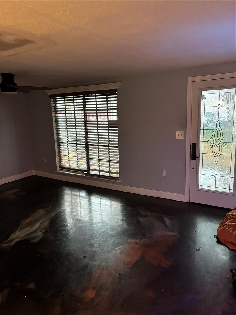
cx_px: 118
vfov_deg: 67.3
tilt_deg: -10.8
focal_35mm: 26
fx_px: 236
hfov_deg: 53.1
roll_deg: +1.8
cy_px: 158
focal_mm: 5.96
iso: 640
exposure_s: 1/40
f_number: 1.6
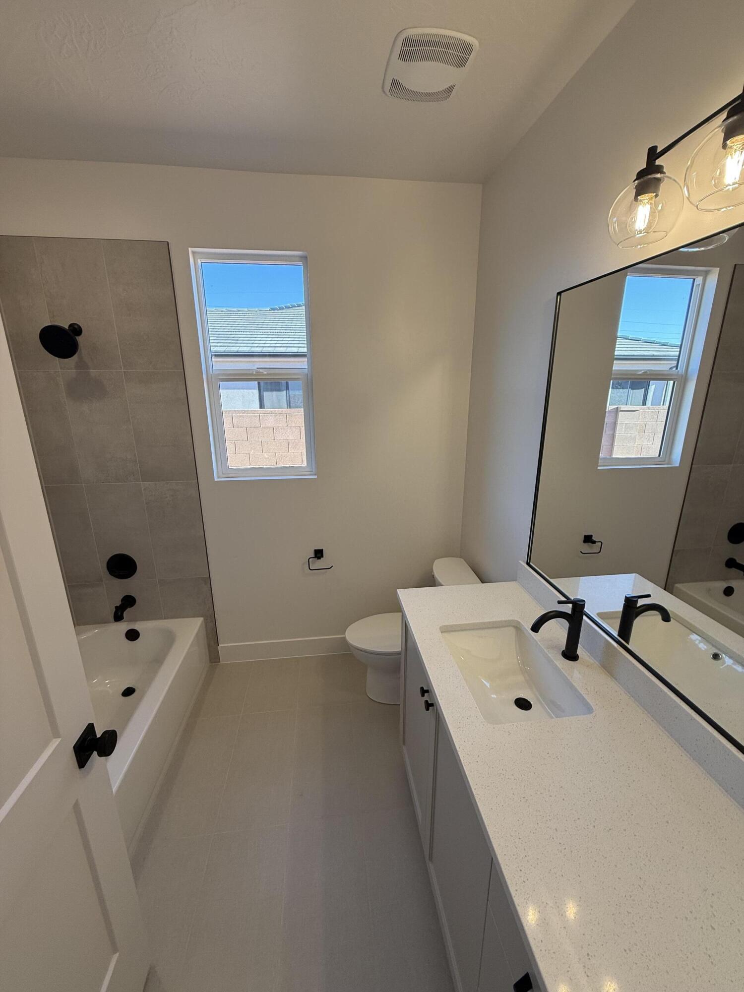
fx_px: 401
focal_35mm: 14
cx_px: 372
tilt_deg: -16.5
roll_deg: +0.8
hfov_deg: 85.7
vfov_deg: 102.1
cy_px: 496
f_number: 2.2
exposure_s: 1/120
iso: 64
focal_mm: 2.22
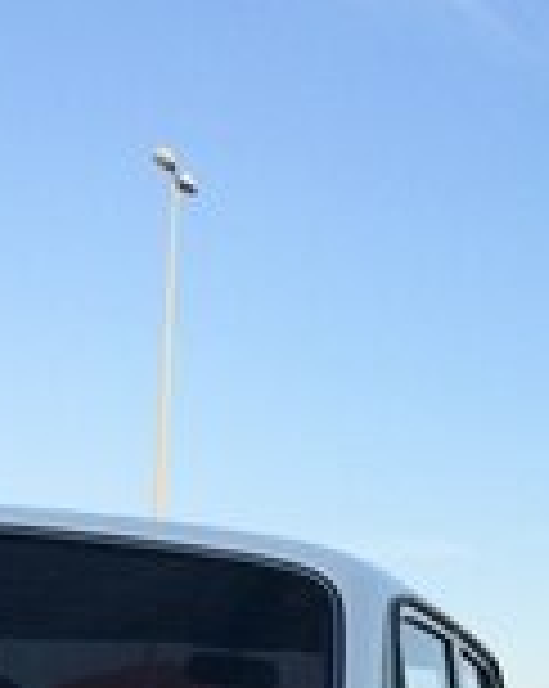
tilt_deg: -3.4
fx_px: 1872
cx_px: 562
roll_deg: -2.8
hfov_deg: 16.3
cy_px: 935
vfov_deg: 19.0
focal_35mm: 92
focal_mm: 4.15
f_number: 2.2
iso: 32
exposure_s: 1/695
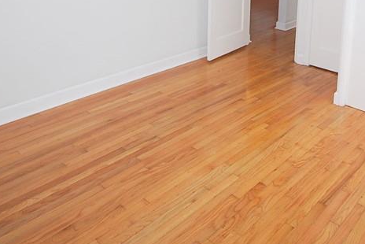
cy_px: -2
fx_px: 355
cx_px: 252
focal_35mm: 35
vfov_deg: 34.4
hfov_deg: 53.0
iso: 200
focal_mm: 10
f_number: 4.5
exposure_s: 1/80
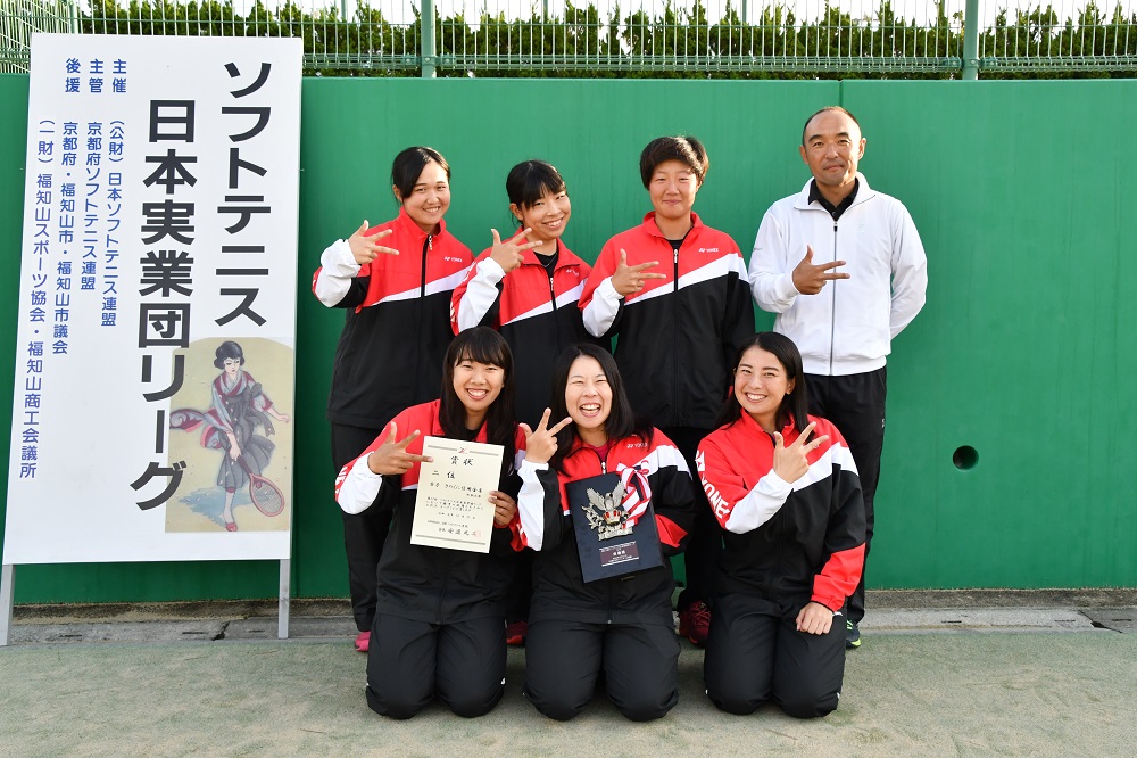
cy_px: 379
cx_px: 568
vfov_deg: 36.8
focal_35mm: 36
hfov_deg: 53.1
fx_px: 1137
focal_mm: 24
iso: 1000
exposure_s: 1/400
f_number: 10
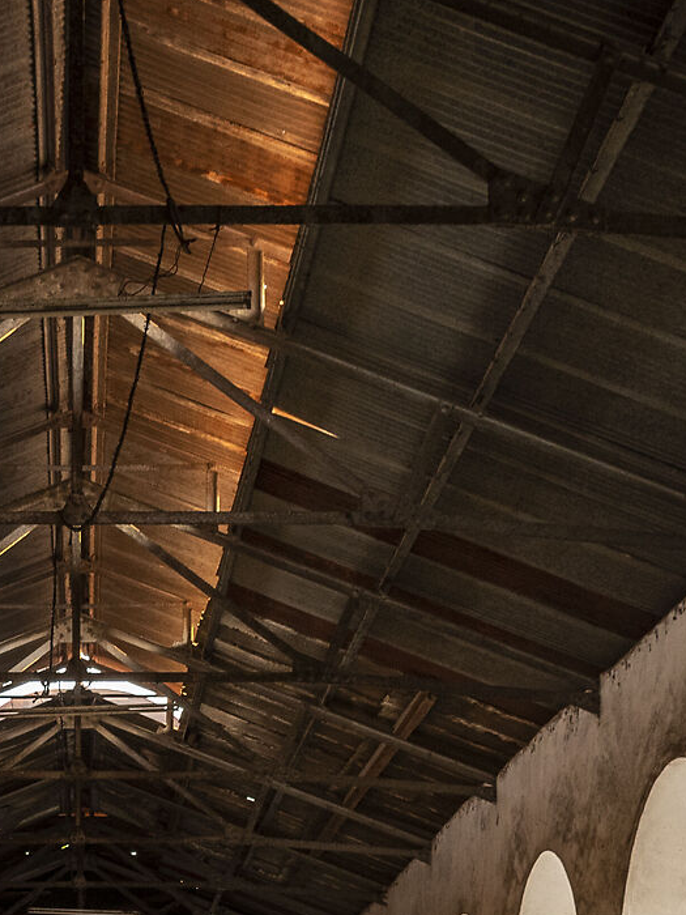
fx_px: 2352
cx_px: 97
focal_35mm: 89
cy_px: 965
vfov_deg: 21.1
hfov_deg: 16.4
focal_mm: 18
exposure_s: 1/60
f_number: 4.5
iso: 320
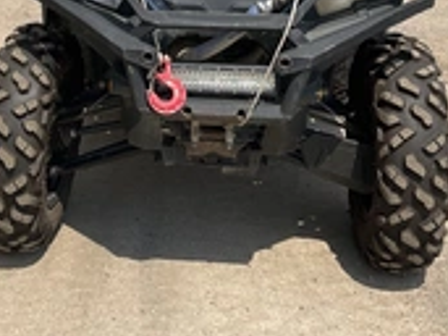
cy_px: 10
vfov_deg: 21.0
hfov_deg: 28.4
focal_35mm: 68
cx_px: 155
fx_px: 879
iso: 25
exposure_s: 1/1984
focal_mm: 3
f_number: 1.8
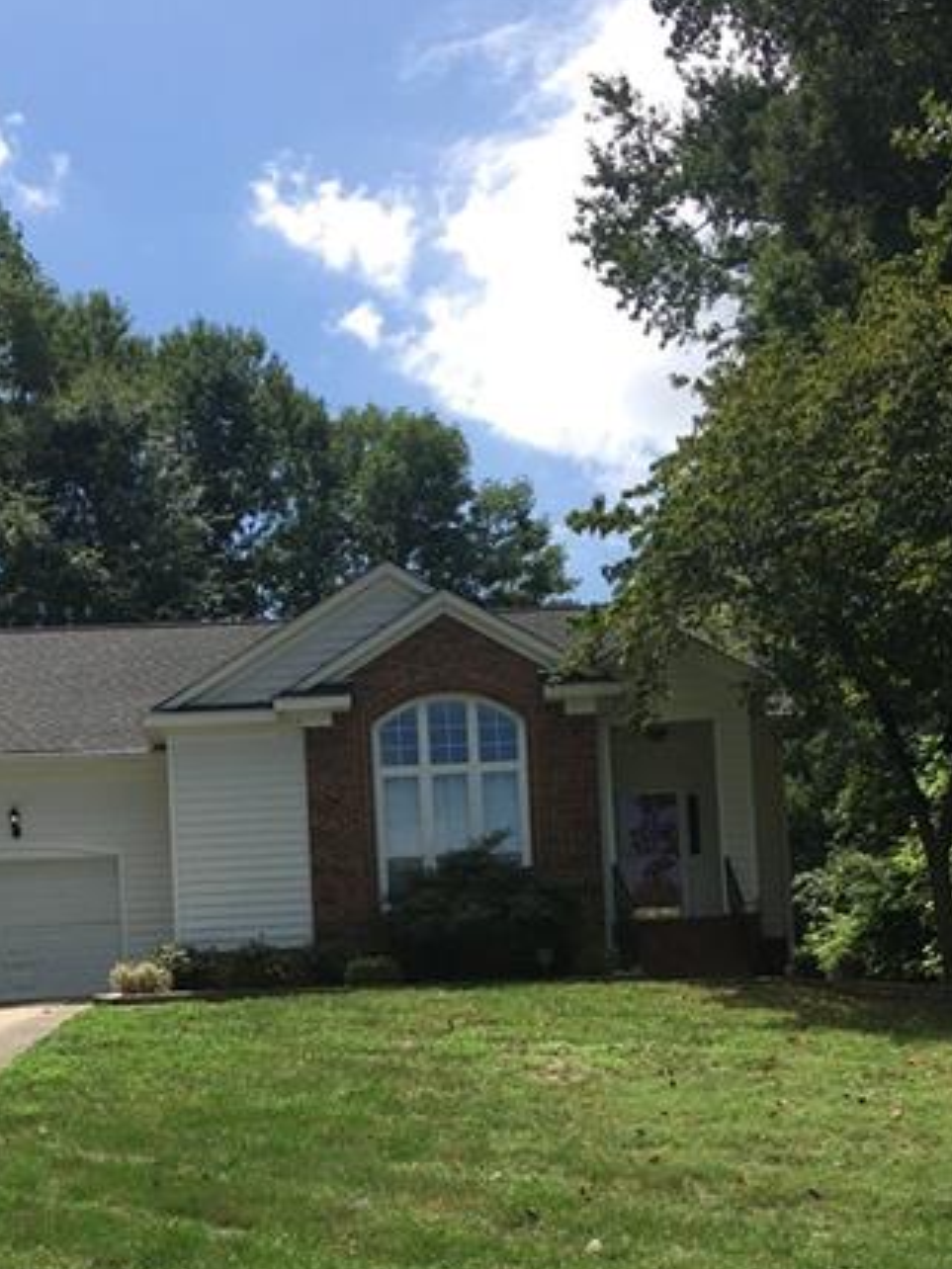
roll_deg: +2.6
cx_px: 415
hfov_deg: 28.0
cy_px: 1067
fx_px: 1907
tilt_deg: +2.0
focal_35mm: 52
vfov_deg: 35.3
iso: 25
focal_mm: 4.15
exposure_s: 1/1350
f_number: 2.2
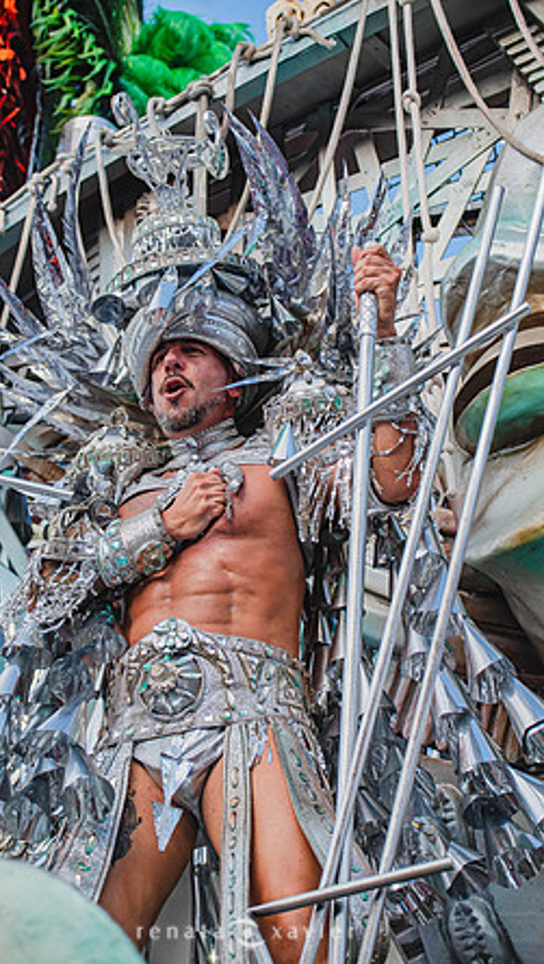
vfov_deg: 28.6
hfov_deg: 16.3
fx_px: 1894
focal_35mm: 74
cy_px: 483
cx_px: 242
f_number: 5.6
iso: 400
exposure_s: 1/1600
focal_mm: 70
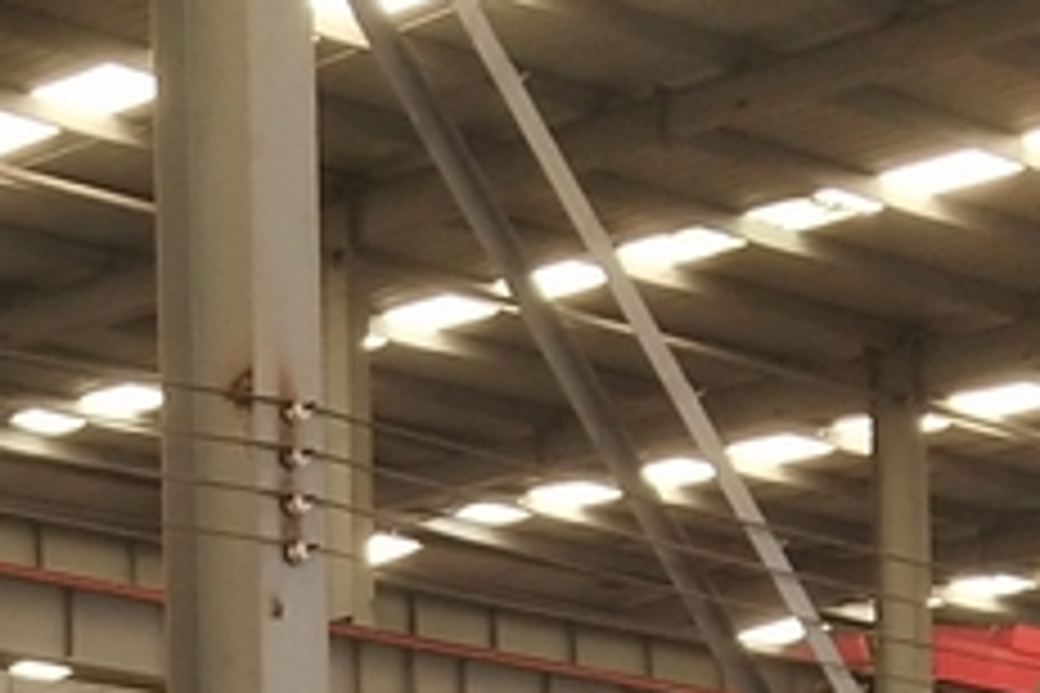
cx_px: 135
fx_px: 4680
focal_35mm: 162
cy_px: 1508
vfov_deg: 8.0
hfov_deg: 12.6
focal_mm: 3.95
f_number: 1.8
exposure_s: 1/60
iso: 261
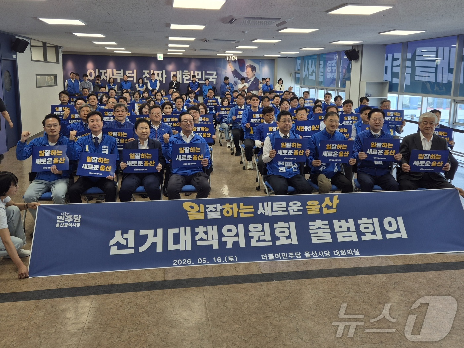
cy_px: 174
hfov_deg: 73.9
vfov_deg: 58.9
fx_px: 308
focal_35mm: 23
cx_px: 232
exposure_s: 1/120
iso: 32
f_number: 1.8
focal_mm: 5.4
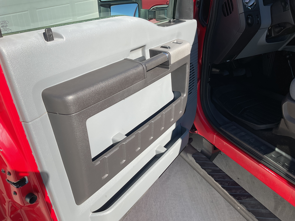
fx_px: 247
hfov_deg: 61.7
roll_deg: +2.2
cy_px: 110
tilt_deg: -27.1
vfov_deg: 48.2
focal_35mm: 29
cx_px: 148
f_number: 1.8
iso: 16
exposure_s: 1/792
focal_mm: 3
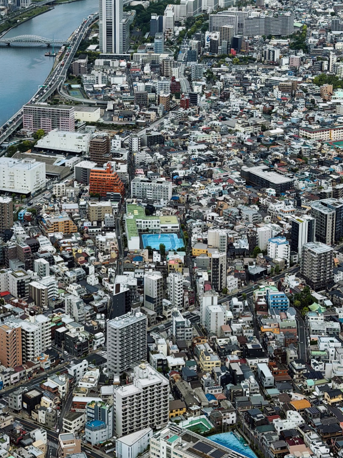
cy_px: 133
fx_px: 1017
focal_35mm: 77
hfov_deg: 19.1
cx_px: 127
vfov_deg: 25.1
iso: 64
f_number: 1.78
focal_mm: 6.76
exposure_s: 1/5208
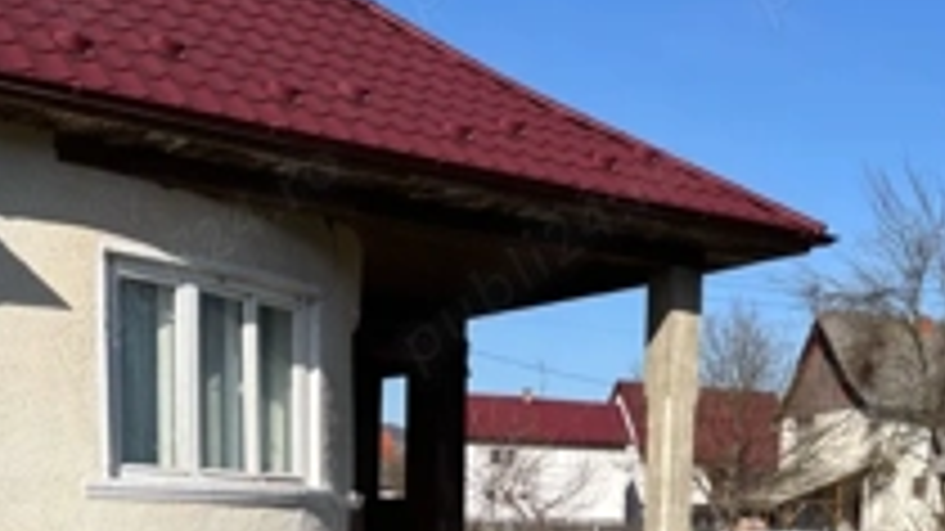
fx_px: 1353
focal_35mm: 54
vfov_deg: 20.5
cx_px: 634
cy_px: 662
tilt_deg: -3.9
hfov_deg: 38.1
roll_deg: -0.6
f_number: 1.6
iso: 50
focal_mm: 5.96
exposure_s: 1/2857
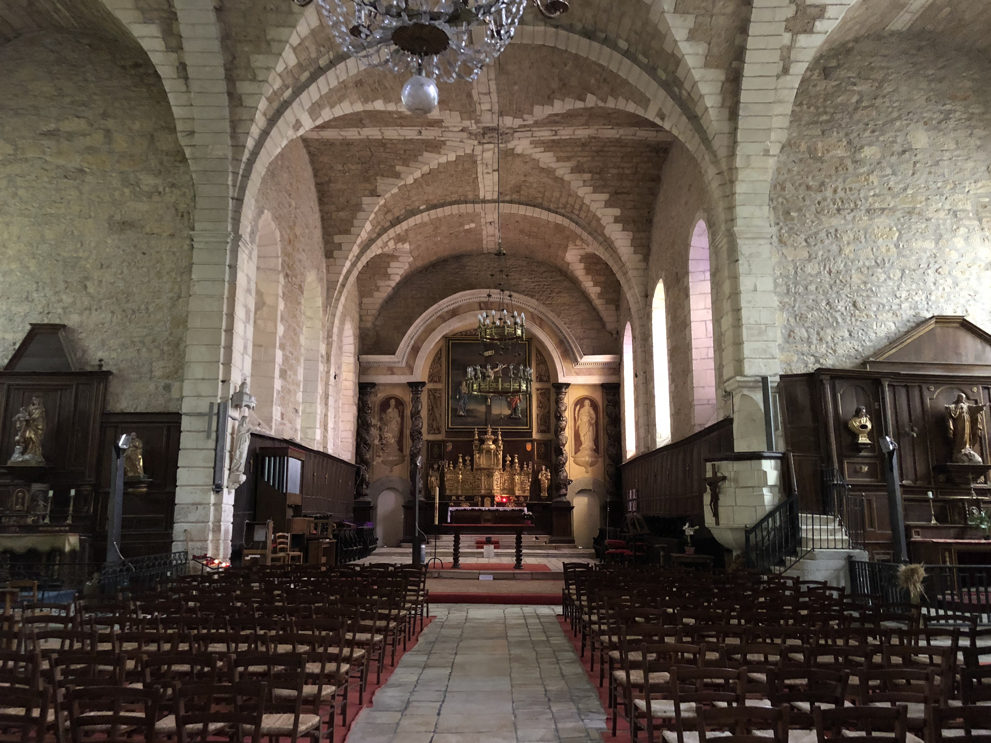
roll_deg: +1.2
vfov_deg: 48.2
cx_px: 500
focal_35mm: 29
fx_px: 830
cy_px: 367
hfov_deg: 61.7
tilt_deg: +11.3
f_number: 1.8
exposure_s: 1/4
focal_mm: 4
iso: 125
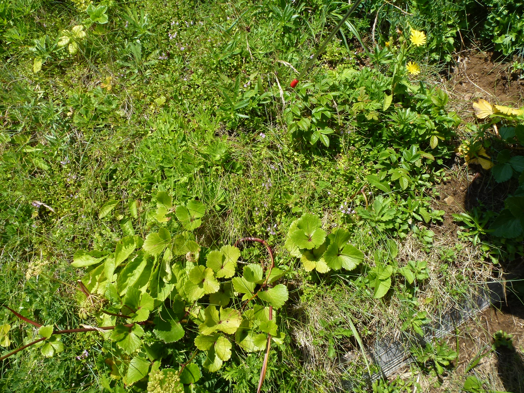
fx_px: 363
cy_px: 196
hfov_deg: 71.6
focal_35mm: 24
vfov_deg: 56.8
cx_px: 262
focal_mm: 4.3
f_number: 4
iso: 100
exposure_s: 1/500
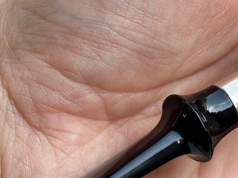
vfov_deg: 10.3
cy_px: 26
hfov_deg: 13.5
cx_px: 254
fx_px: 990
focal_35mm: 144
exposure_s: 1/119
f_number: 1.78
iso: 40
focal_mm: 6.86
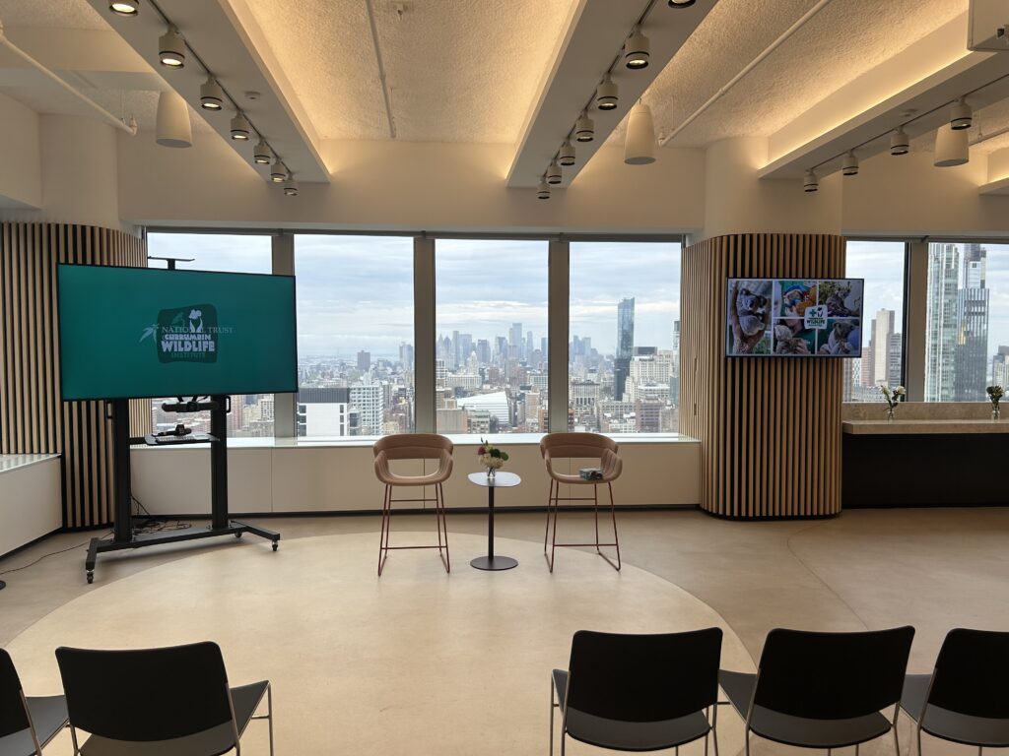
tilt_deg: -3.1
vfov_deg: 53.1
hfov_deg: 67.3
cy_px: 378
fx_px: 758
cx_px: 504
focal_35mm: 26
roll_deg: -0.3
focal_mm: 5.7
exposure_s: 1/354
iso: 50
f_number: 1.5
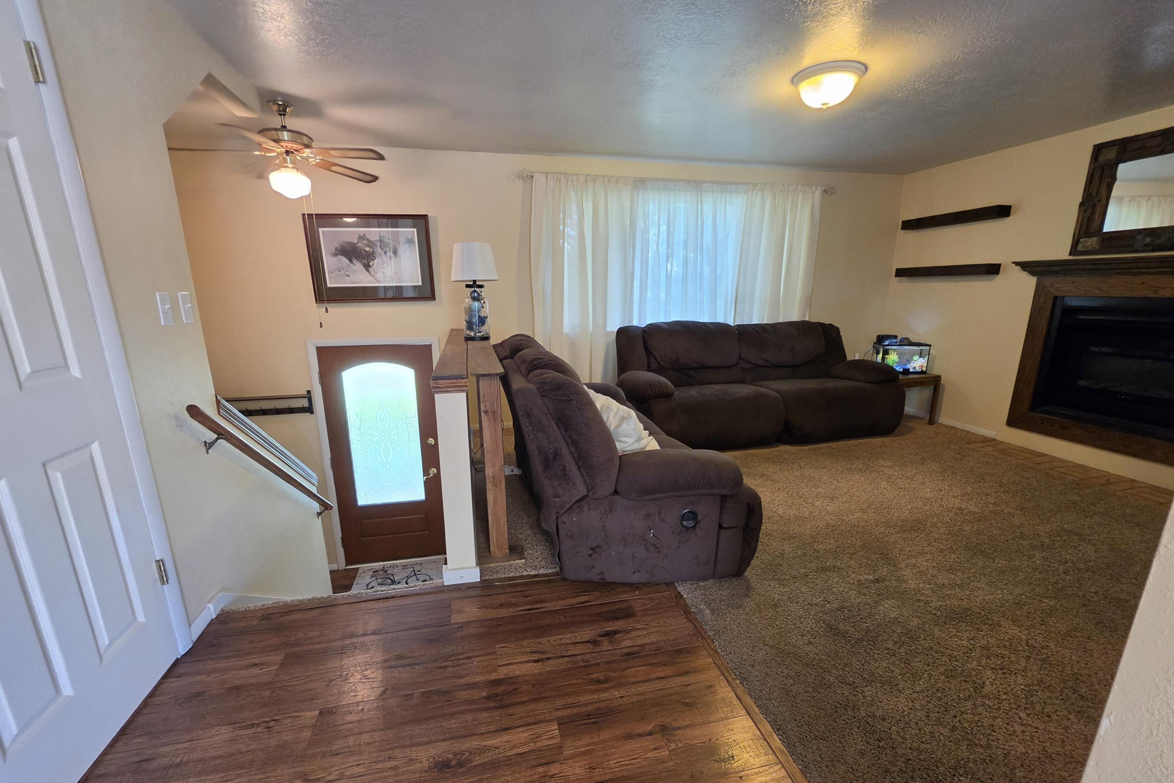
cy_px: 422
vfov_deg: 81.1
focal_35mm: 14
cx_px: 588
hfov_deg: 104.3
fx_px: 457
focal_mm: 2.2
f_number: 1.9
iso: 320
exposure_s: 1/120
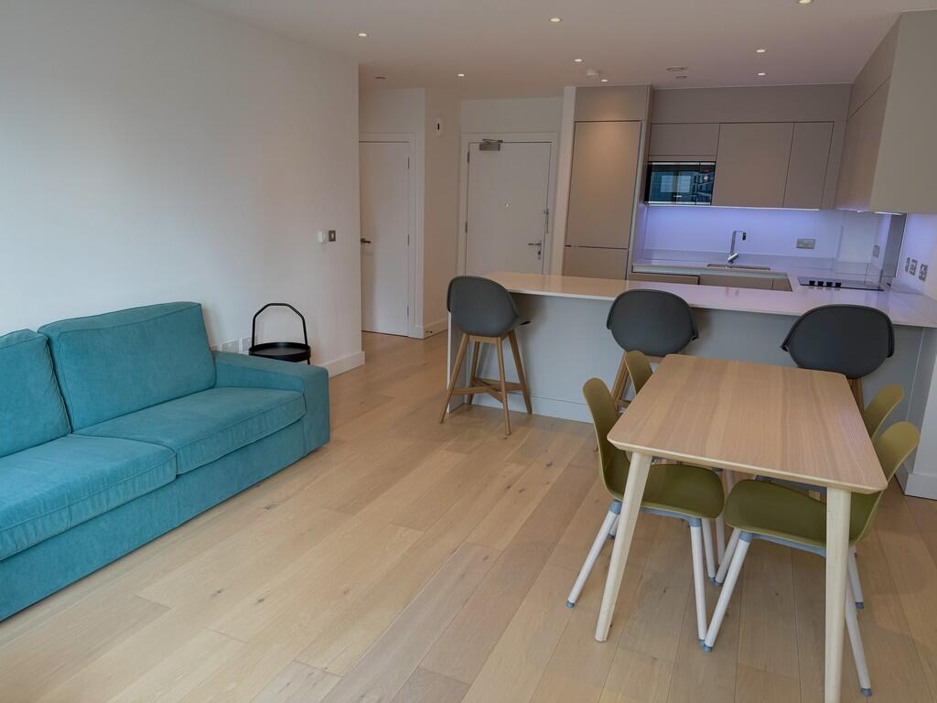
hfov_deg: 71.6
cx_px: 468
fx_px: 650
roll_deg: -1.9
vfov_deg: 56.8
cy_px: 352
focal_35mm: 24
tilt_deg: -13.3
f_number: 1.78
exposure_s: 1/156
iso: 64
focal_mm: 6.76
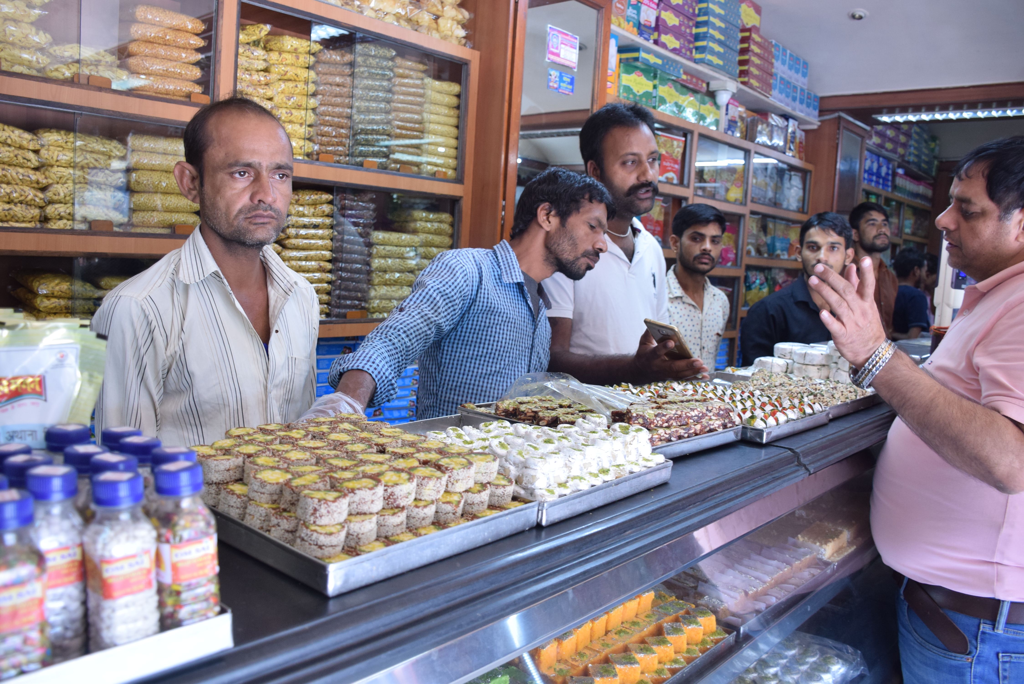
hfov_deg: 67.4
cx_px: 512
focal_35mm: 27
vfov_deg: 48.0
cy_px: 342
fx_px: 768
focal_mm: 18
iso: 640
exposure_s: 1/80
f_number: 4.5
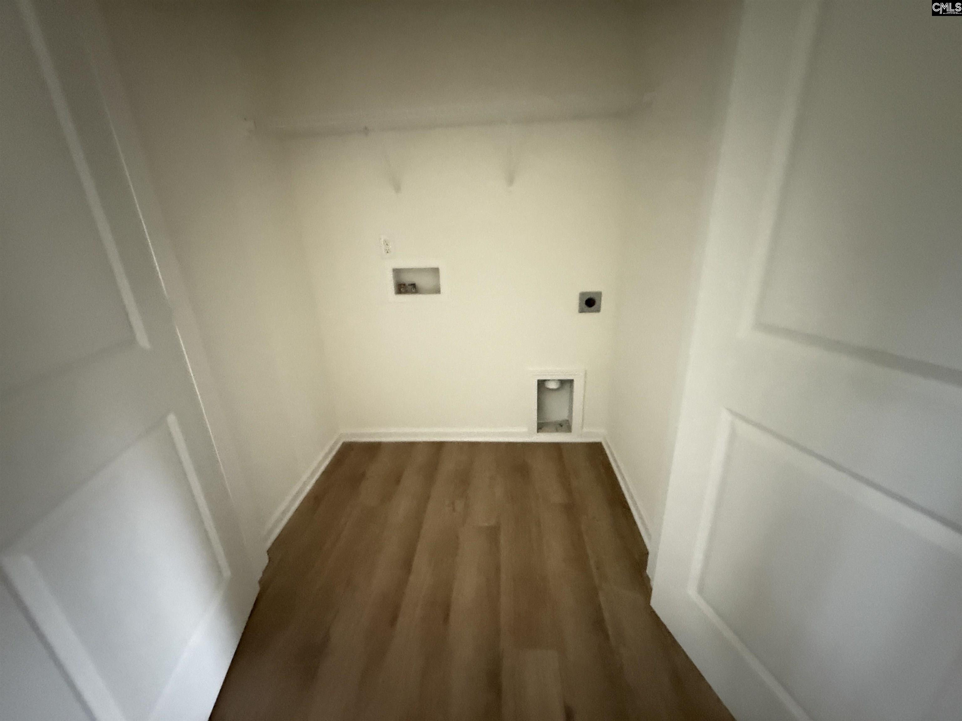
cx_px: 481
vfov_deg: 85.7
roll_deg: +2.1
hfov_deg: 102.1
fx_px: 389
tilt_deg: -19.0
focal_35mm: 14
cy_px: 360
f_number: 2.2
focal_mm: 2.22
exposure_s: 1/18
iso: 3200
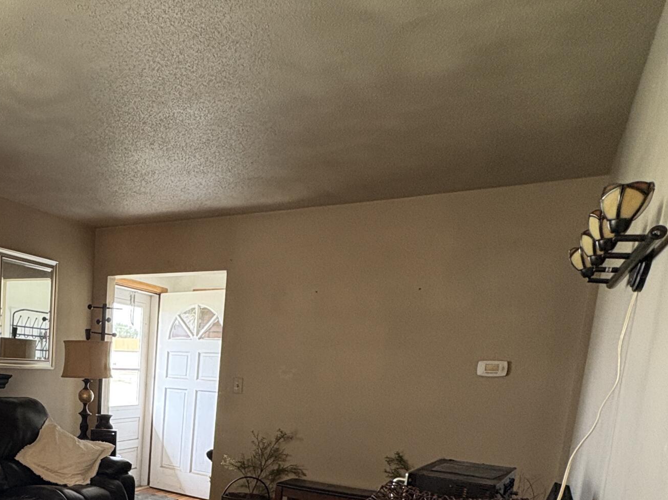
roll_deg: -2.1
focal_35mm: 32
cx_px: 89
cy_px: 457
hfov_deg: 51.4
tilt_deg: -9.7
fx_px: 617
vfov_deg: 40.5
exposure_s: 1/60
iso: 320
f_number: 2.2
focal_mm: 2.22
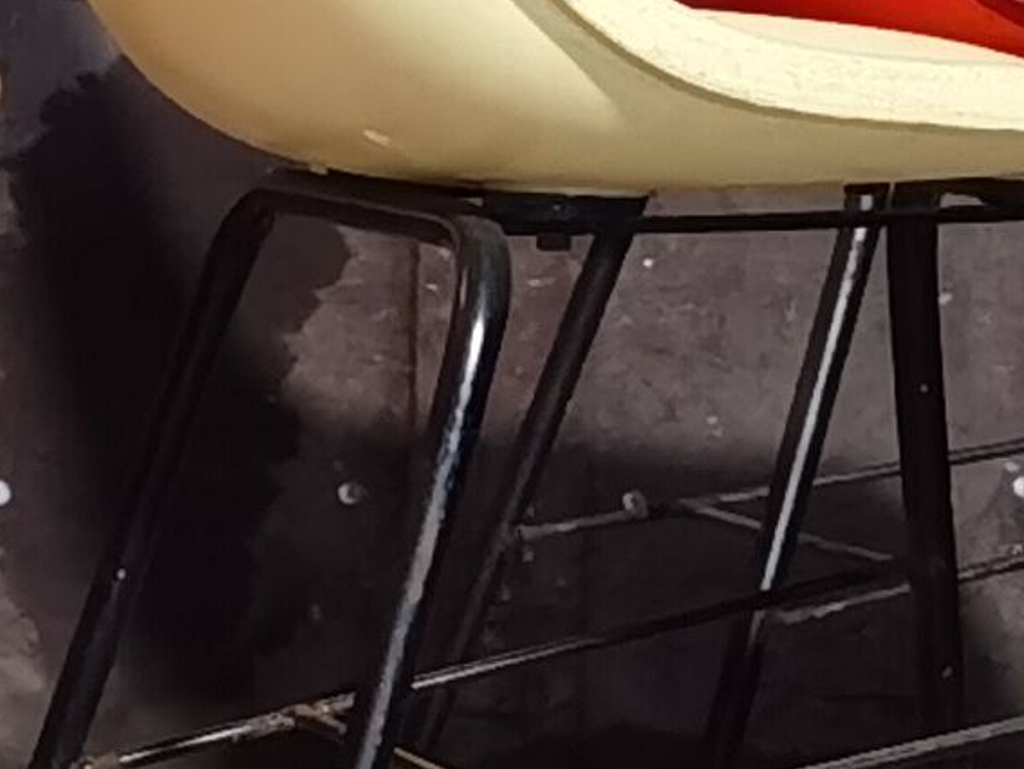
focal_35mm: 231
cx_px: -1819
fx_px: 6838
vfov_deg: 6.4
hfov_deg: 7.7
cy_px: 641
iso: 320
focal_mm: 6.71
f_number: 1.9
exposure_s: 1/33.3
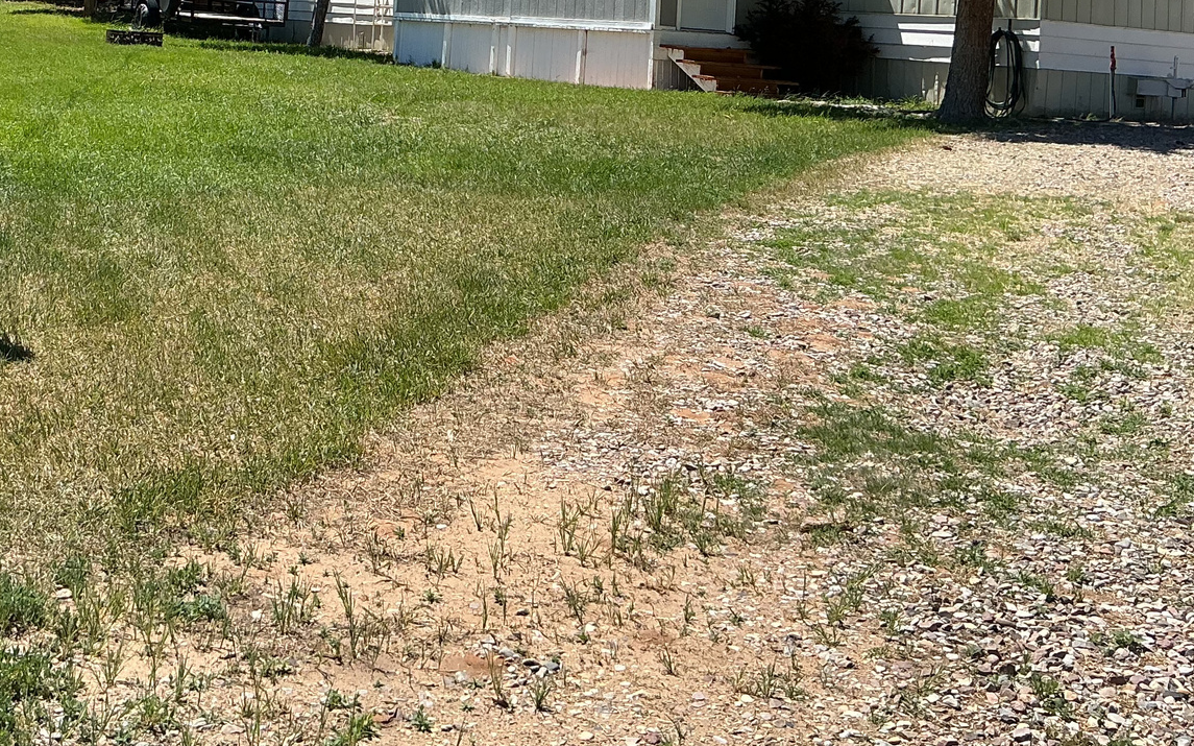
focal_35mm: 55
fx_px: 1789
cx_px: 341
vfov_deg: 22.4
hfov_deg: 36.3
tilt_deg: +3.0
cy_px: -47
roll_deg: -3.5
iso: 25
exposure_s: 1/1377
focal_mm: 3
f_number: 1.8
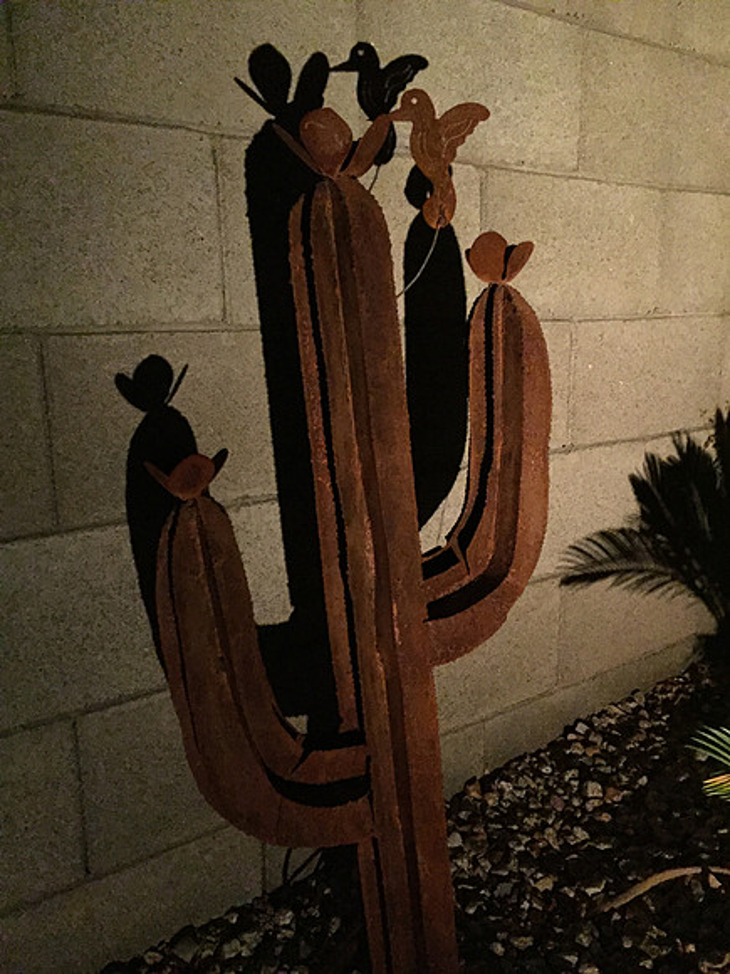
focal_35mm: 29
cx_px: 365
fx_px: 815
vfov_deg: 61.7
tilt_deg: -11.9
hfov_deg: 48.2
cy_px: 487
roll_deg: +0.7
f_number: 2.2
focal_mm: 4.15
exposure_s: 1/15
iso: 2000
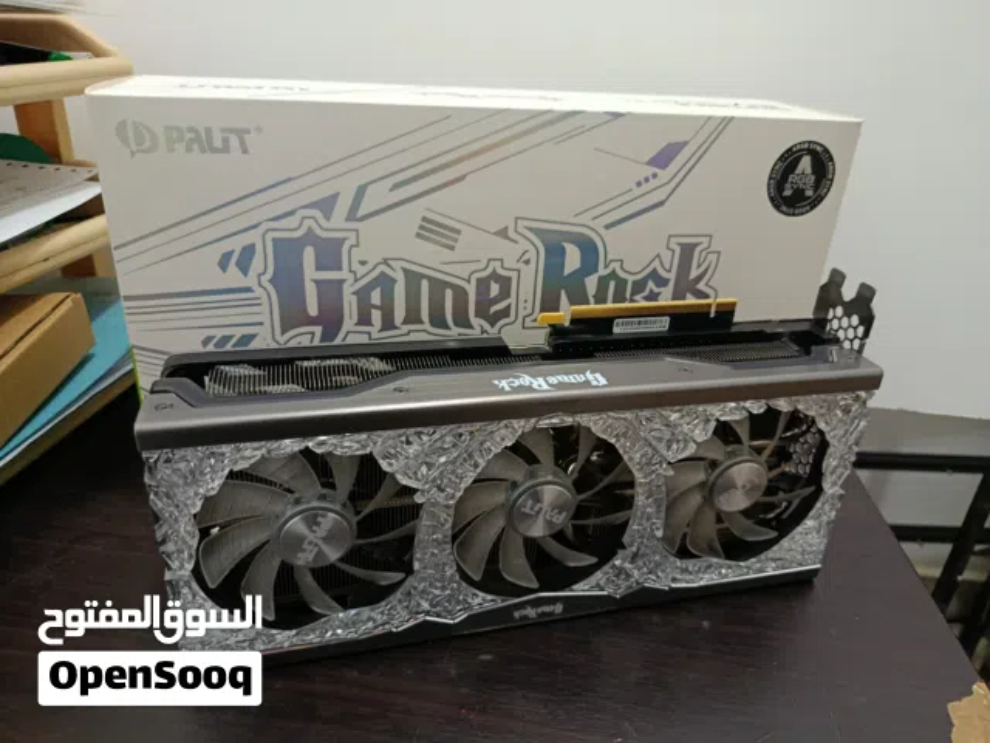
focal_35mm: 24
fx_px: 686
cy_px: 372
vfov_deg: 56.8
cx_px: 495
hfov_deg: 71.6
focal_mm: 5.24
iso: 1996
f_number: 1.7
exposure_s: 1/25
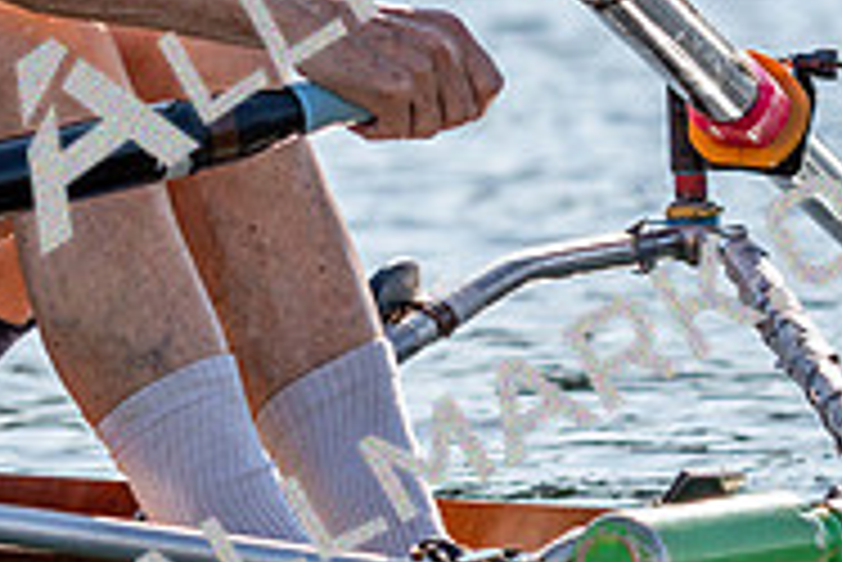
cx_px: -369
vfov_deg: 2.2
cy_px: -173
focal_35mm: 620
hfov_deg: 3.3
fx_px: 14512
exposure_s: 1/1600
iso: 250
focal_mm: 200
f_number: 5.6
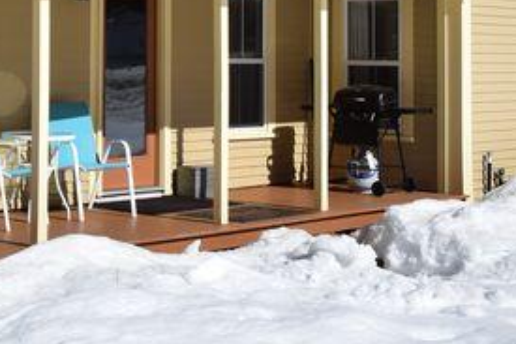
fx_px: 1375
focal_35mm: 96
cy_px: -84
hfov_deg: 21.0
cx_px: 107
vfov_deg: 13.8
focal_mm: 22
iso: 200
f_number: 11
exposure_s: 1/500
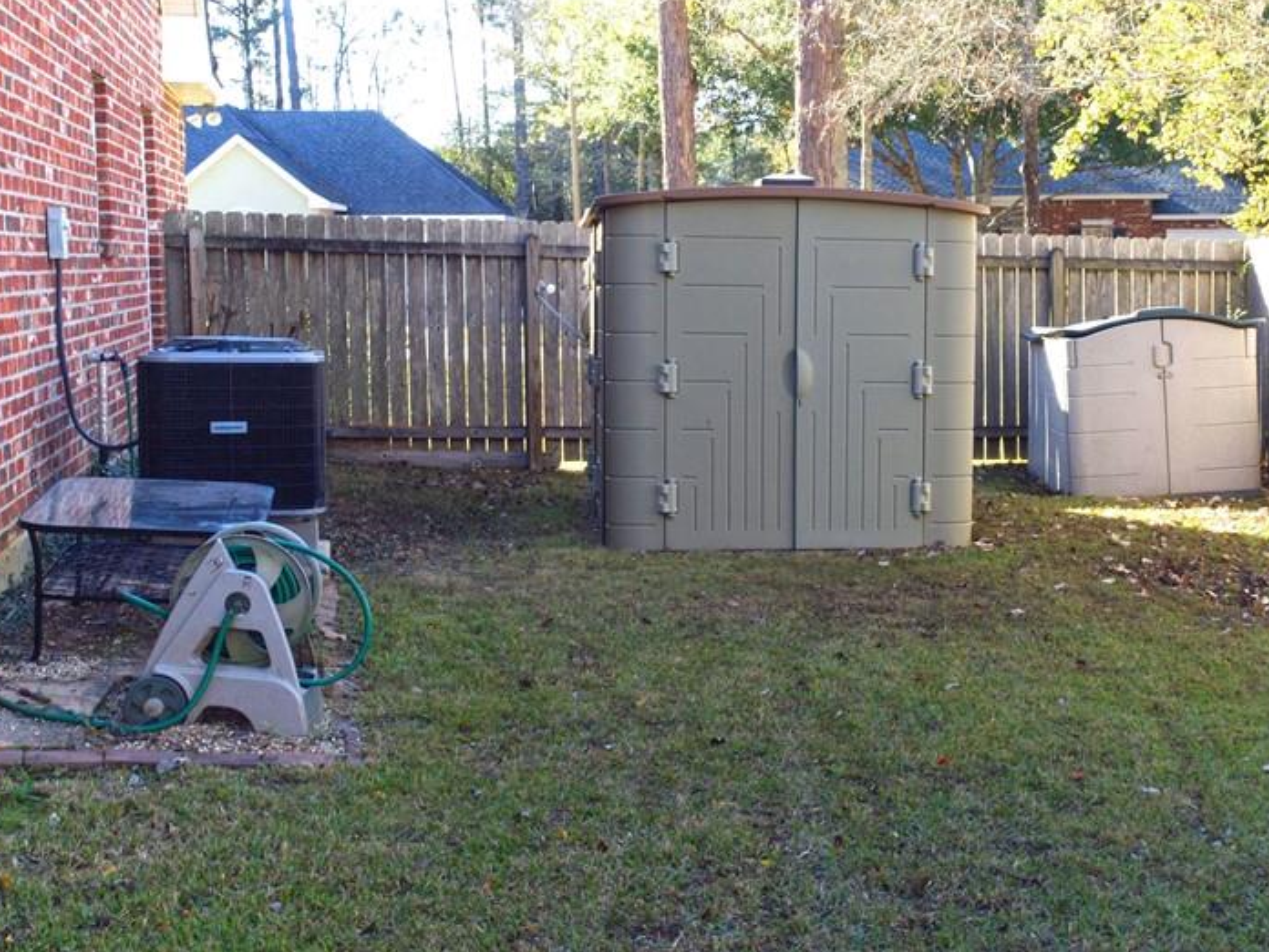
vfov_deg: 29.1
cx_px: 879
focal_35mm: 50
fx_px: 1833
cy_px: 458
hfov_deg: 37.6
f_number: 5.4
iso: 320
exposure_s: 1/125
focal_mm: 17
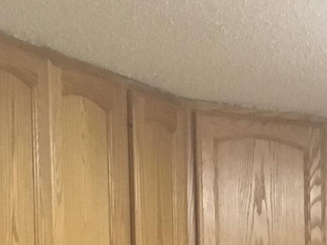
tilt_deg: -6.0
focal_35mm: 165
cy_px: 559
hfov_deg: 11.2
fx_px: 1558
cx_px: 585
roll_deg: -0.2
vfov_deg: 8.3
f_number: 2.2
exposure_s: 1/17
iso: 200
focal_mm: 4.15
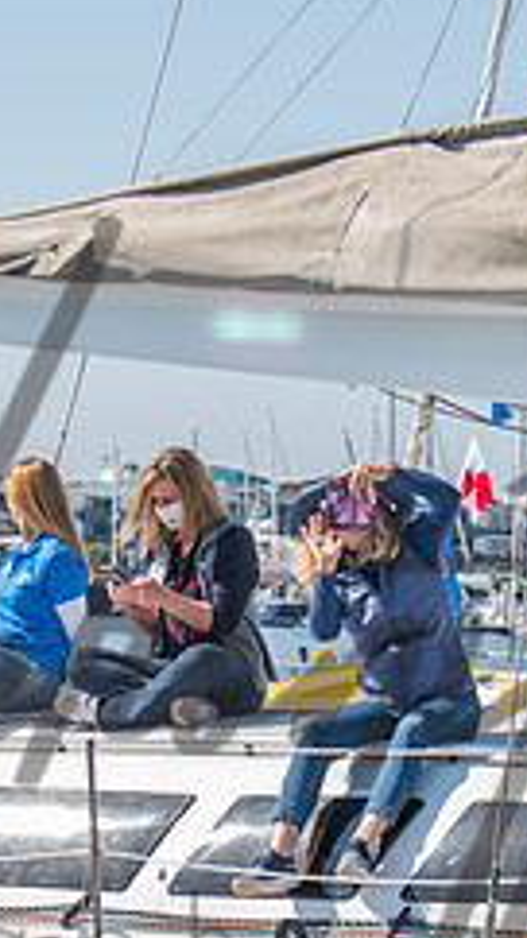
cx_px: 159
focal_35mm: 207
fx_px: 5146
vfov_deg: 10.4
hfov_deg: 5.9
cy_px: 657
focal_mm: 55
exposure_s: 1/200
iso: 100
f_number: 5.6
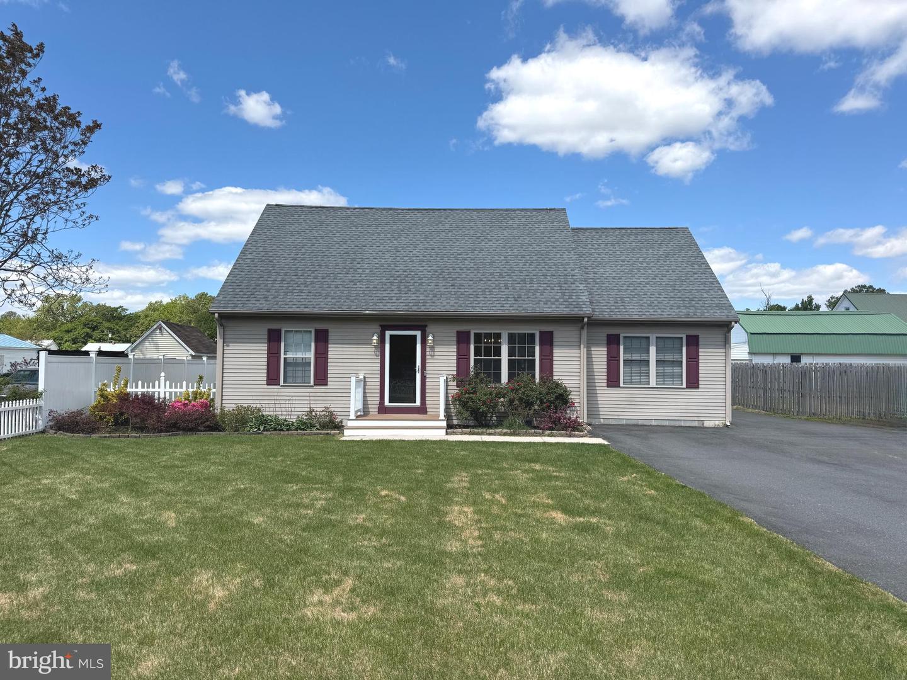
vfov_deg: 56.8
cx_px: 454
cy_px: 340
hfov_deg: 71.6
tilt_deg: +1.7
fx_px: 629
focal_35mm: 24
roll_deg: -0.6
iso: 80
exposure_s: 1/4950
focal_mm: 6.76
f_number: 1.78
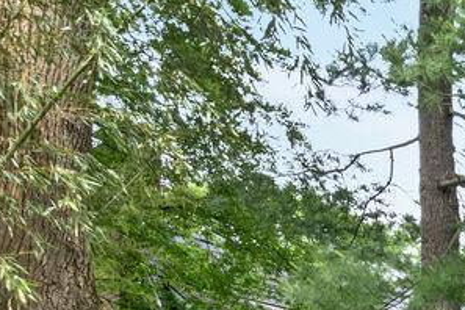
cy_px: 700
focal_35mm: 99
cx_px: 1148
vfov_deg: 11.7
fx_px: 1279
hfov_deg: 13.8
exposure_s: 1/100
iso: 200
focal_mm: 17
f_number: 8
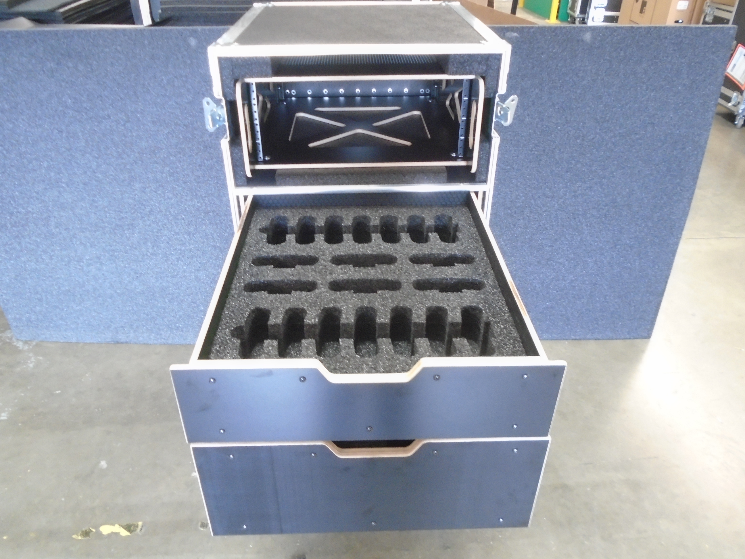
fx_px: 560
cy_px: 280
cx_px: 372
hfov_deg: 67.3
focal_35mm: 26
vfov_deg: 53.1
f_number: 3.2
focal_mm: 4.6
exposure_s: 1/10
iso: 400
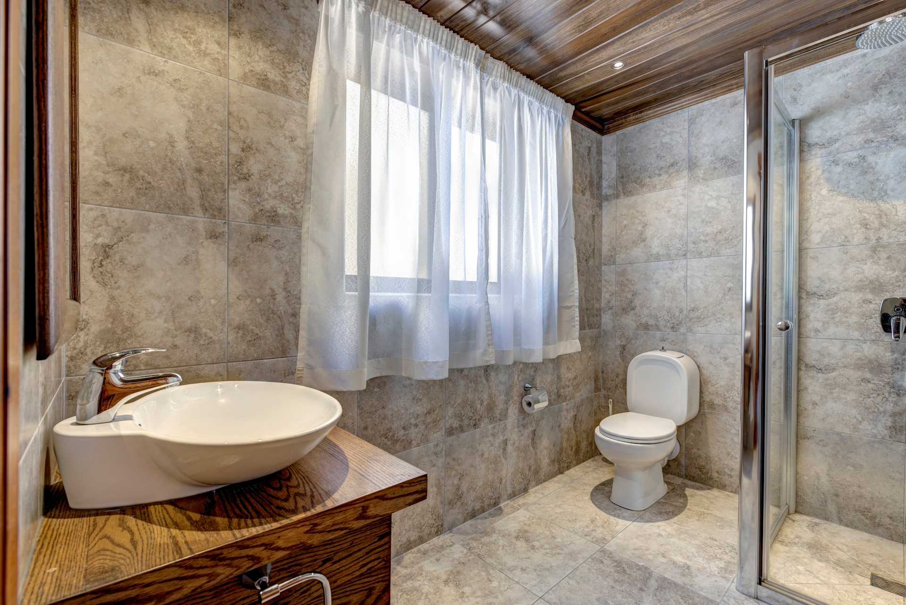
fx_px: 403
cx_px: 453
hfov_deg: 96.7
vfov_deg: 73.8
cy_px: 302
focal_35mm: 16
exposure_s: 1/2
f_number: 8
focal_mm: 16
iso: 100
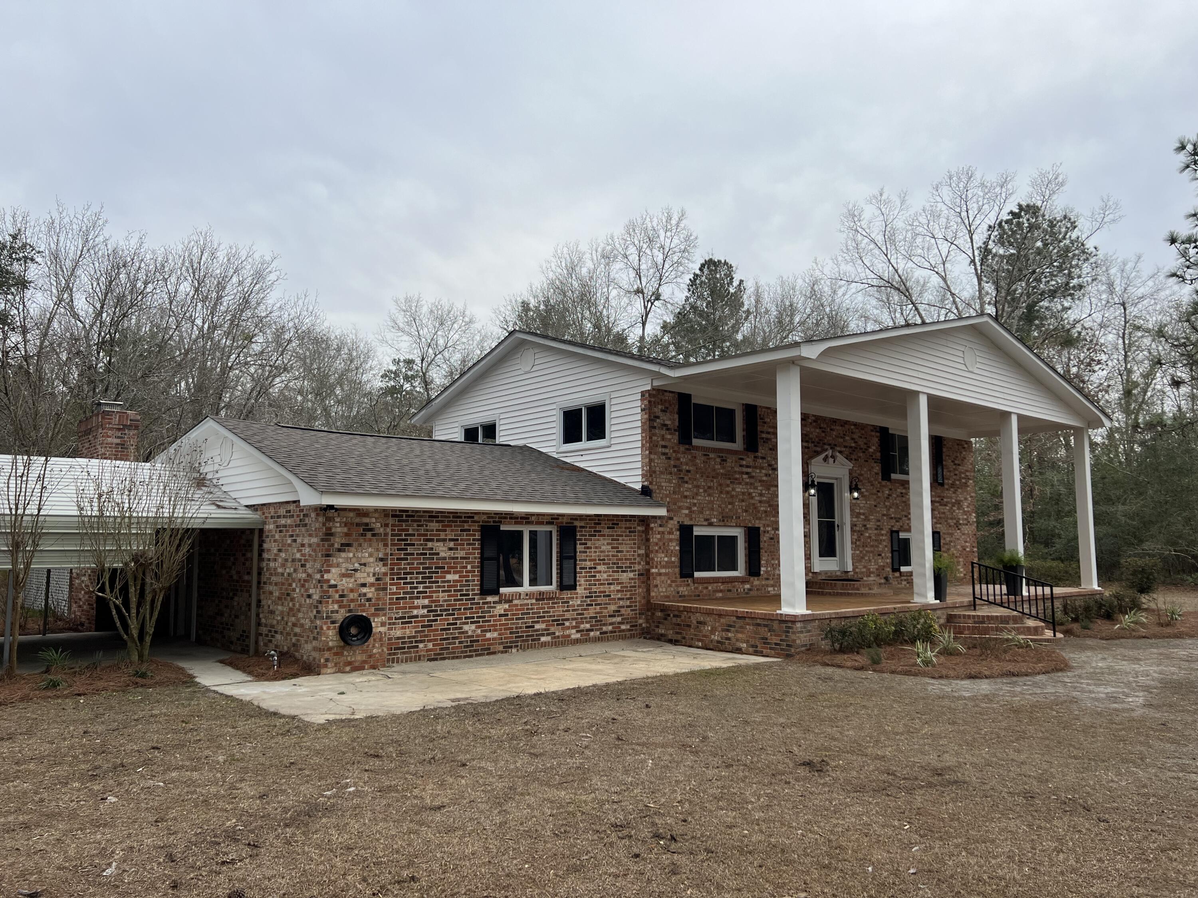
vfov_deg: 53.1
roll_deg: +0.8
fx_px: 900
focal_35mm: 26
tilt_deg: +8.0
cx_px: 599
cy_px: 449
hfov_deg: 67.3
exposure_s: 1/2457
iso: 50
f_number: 1.5
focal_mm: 5.7
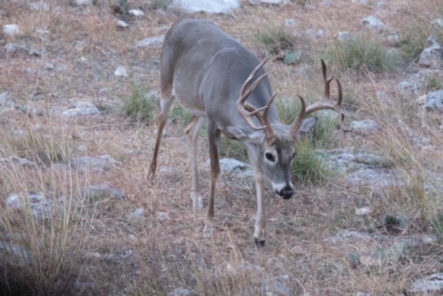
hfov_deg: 6.0
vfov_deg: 4.0
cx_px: 222
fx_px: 4249
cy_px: 148
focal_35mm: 345
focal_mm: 230
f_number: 6.7
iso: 6400
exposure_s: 1/170
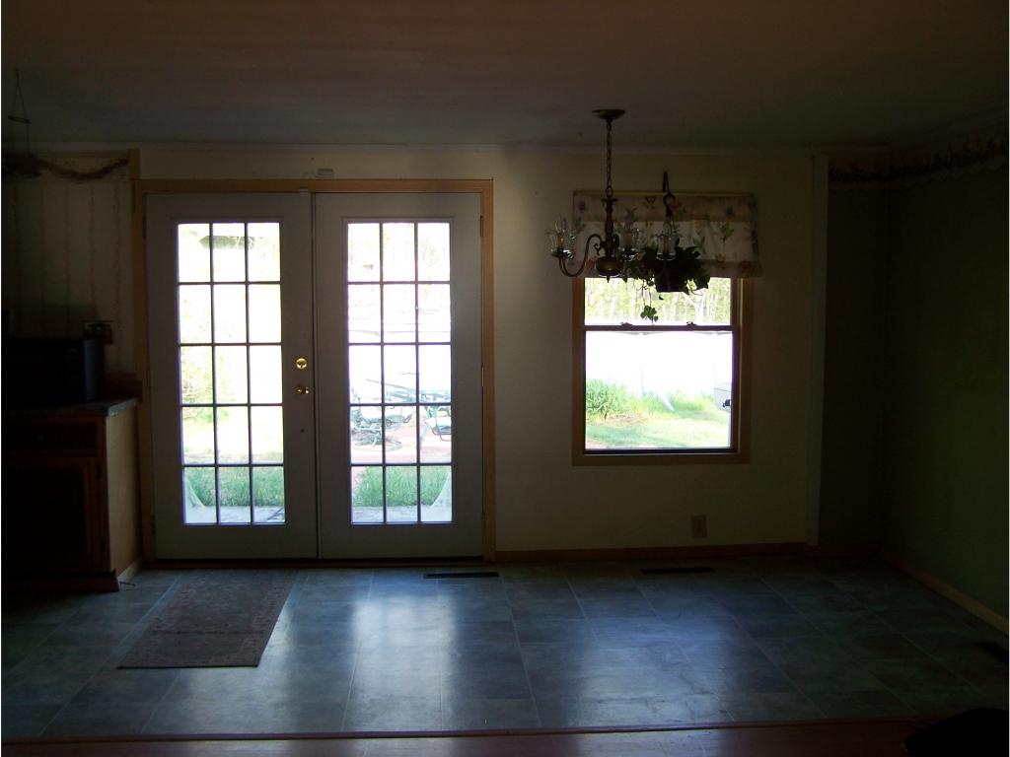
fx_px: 1109
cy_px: 378
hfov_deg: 49.0
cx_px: 505
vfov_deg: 37.7
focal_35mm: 38
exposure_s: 1/50
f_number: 2.8
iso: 80
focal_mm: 6.3
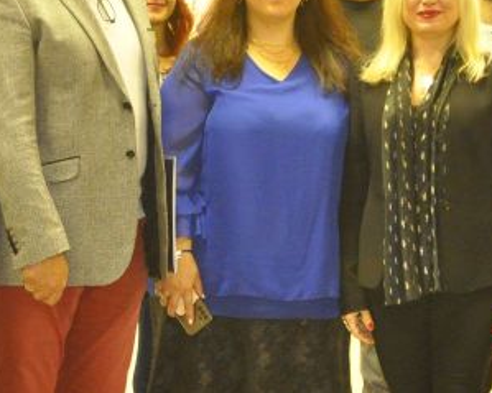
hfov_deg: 15.9
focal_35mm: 121
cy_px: 153
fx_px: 1761
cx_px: 346
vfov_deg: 12.7
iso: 1600
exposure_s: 1/50
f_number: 3.5
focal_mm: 24
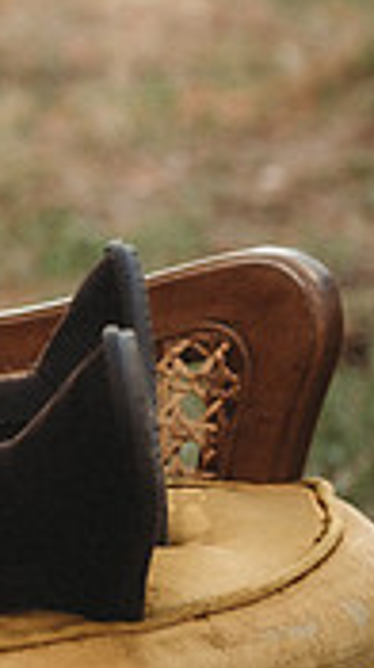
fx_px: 4299
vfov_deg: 8.9
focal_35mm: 243
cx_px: -672
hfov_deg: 4.8
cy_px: 82
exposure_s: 1/200
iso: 100
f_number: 2.8
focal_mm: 70
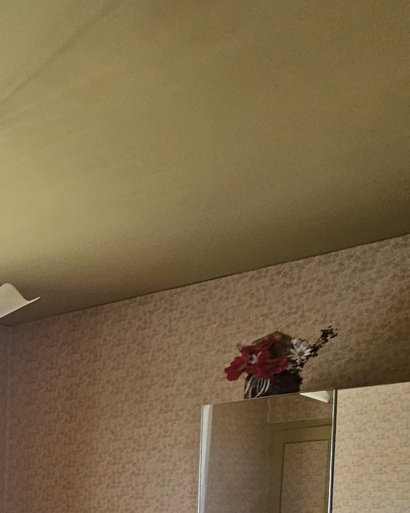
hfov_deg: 24.3
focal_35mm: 44
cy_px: 585
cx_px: -244
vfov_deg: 35.0
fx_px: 667
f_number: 2.2
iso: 100
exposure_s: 1/50
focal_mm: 2.2
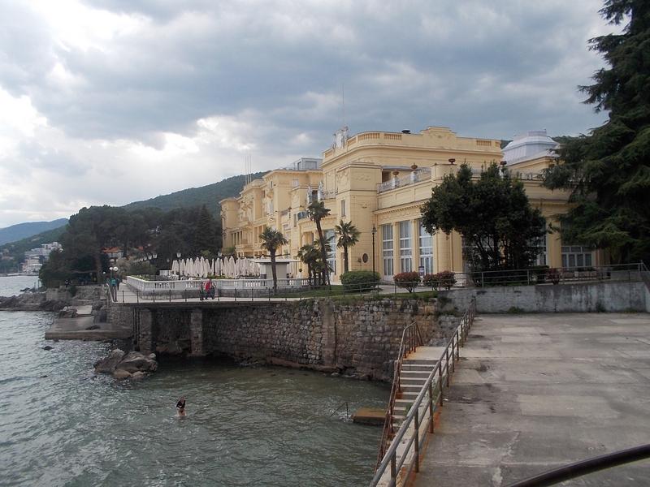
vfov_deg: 48.2
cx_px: 325
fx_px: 545
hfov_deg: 61.7
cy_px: 244
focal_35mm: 29
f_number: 3.3
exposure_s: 1/640
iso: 80
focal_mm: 4.1
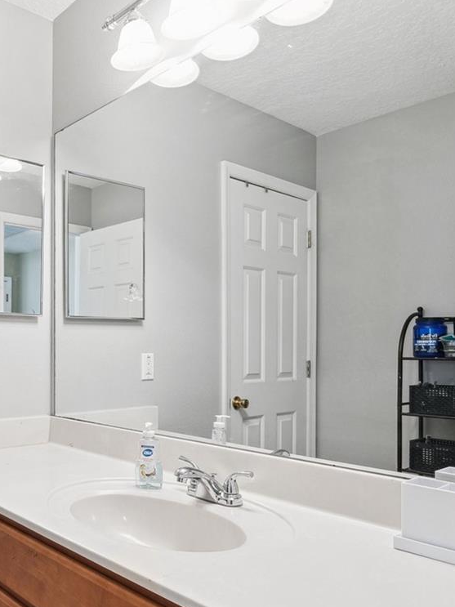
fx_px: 508
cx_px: 61
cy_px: 354
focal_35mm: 29
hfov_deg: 44.6
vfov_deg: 61.3
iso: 400
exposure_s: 1/4
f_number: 8
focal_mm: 14
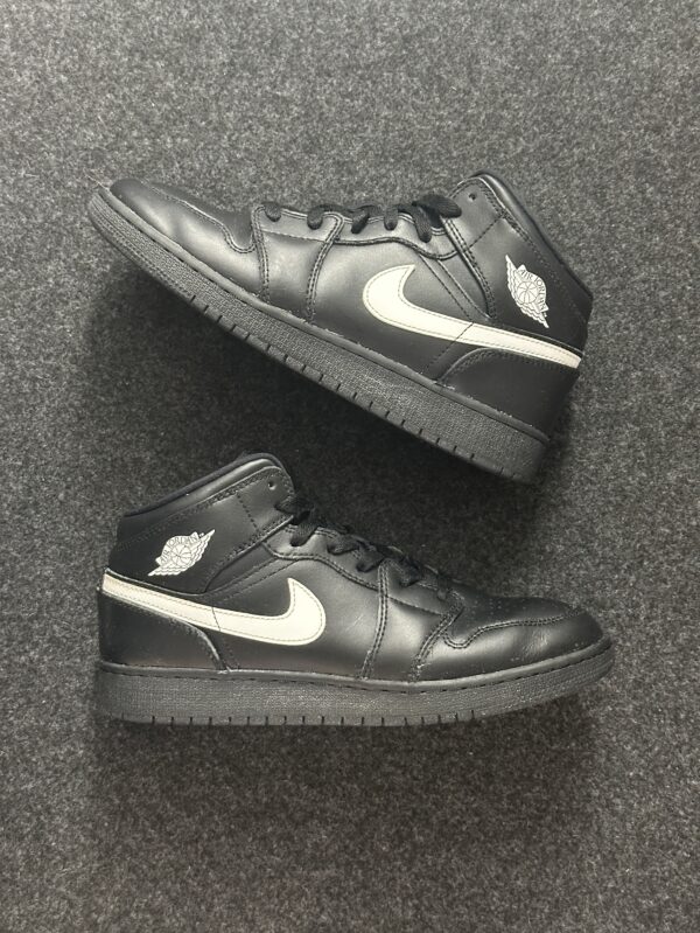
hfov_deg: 30.3
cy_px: 466
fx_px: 1293
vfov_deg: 39.6
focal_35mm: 48
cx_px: 350
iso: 640
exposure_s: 1/27
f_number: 1.78
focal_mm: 6.86
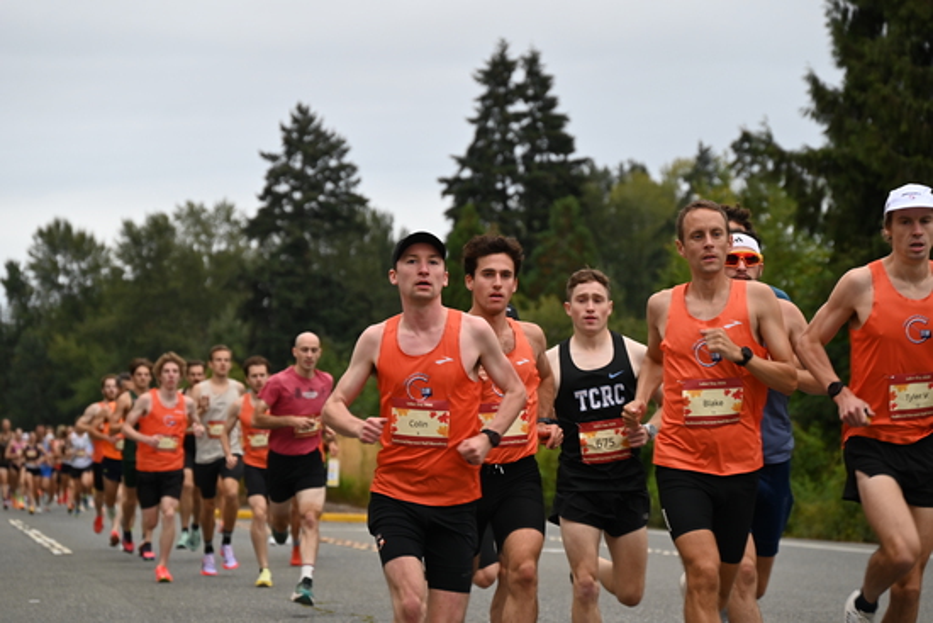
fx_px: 3629
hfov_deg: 14.6
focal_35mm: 140
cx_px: 466
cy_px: 312
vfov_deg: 9.8
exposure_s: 1/250
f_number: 6.3
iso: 560
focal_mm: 140
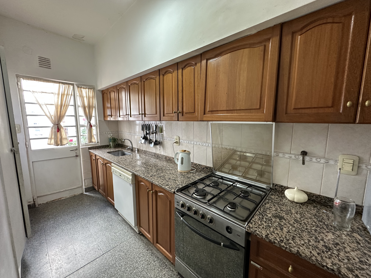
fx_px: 150
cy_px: 139
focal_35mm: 14
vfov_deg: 85.7
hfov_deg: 102.1
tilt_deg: -5.5
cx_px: 186
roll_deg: +0.8
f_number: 2.2
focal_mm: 2.22
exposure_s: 1/100
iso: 320
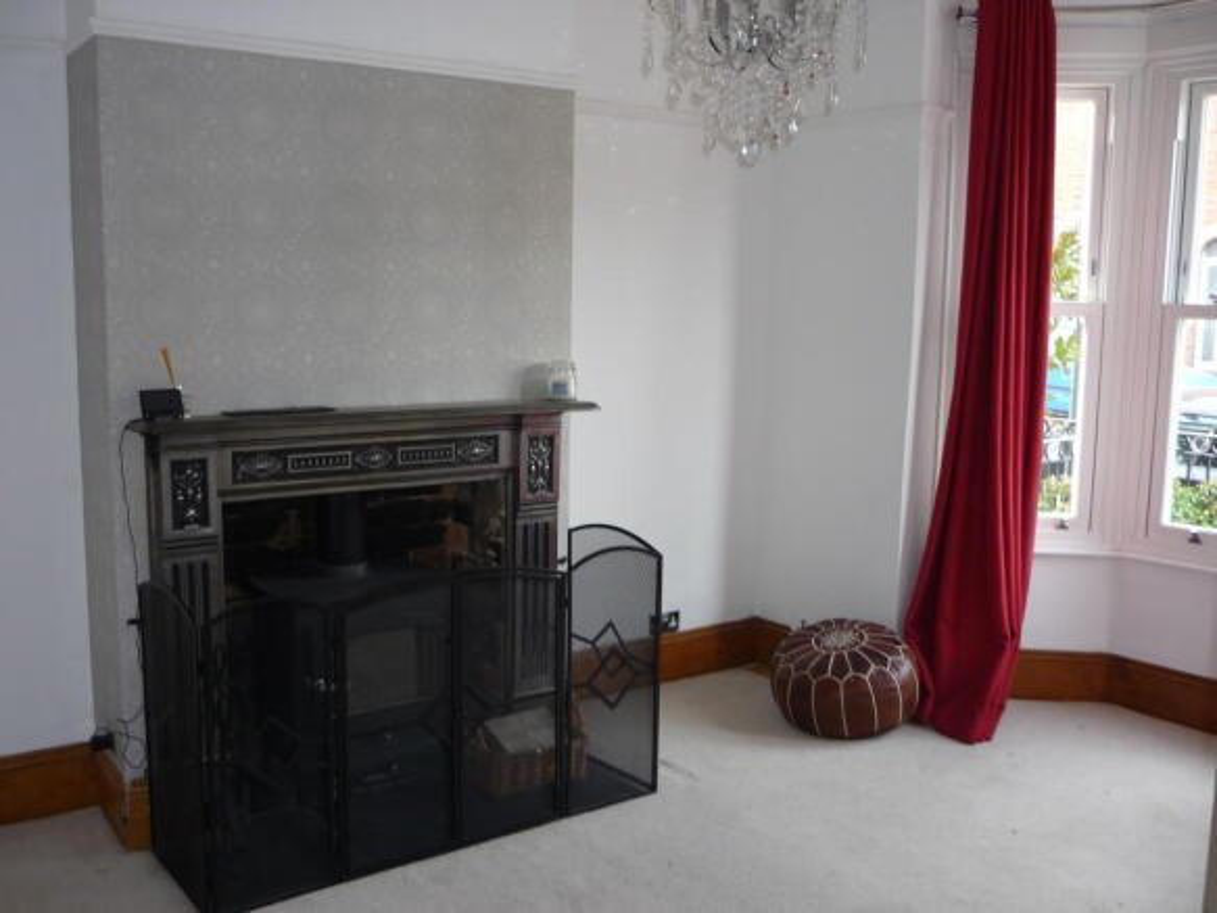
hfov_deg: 55.4
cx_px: 608
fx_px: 1160
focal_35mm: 33
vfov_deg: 42.9
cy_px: 456
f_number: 2.8
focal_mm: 5.5
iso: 100
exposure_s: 1/30
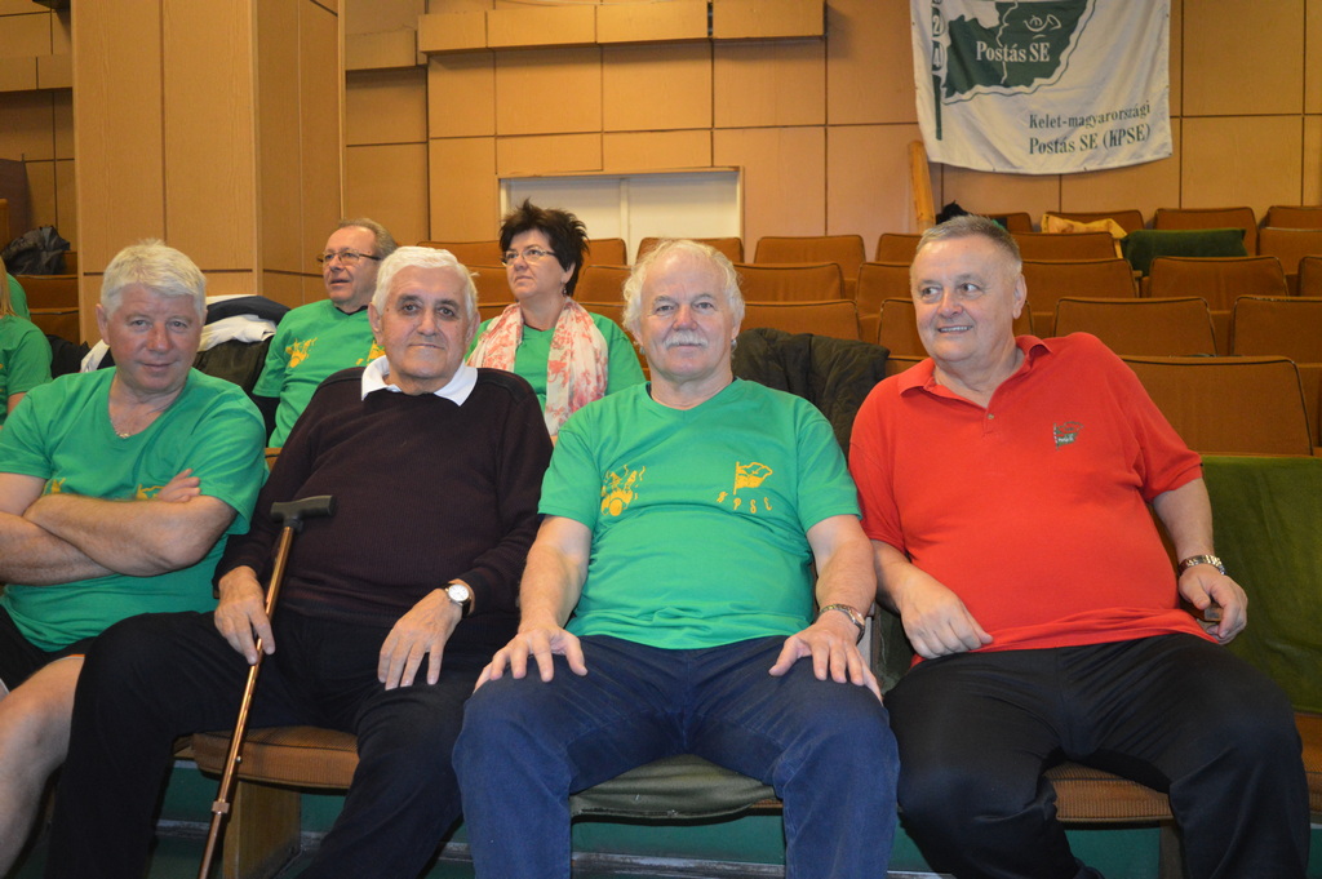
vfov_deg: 39.9
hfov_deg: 57.3
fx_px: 1211
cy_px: 440
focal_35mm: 33
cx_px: 661
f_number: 3.8
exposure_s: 1/60
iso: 1600
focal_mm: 22
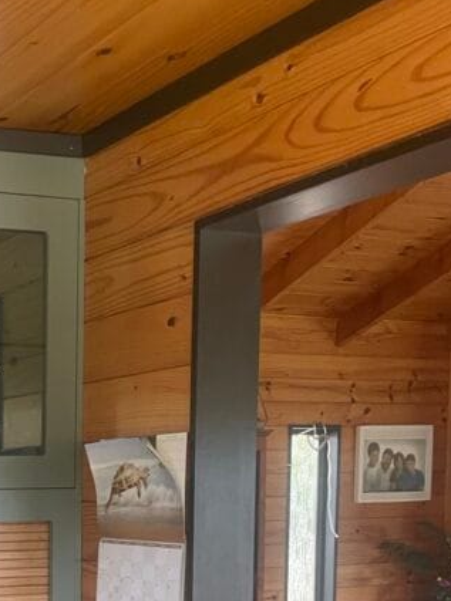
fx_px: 1095
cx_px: -87
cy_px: 625
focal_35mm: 63
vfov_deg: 28.5
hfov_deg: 21.6
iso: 125
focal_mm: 4.2
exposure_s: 1/86
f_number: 1.6
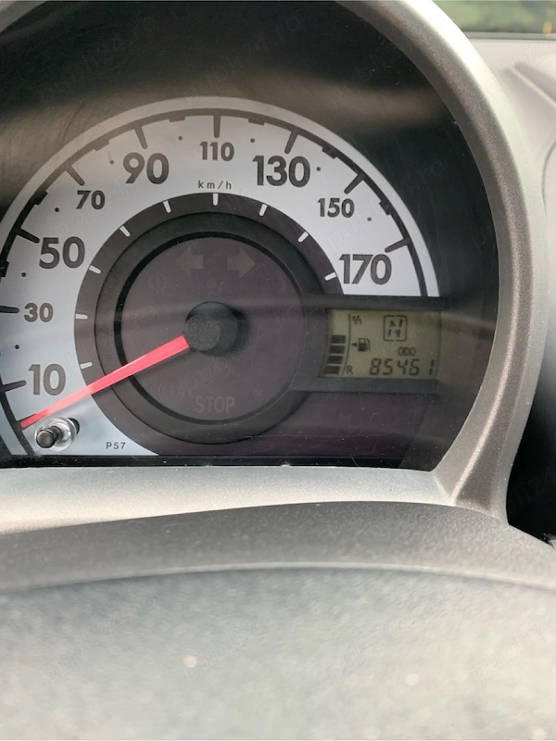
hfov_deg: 53.1
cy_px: 370
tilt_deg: -28.7
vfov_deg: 67.3
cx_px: 278
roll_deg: -3.8
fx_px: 557
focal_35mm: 26
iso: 80
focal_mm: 4.25
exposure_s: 1/121
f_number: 1.8
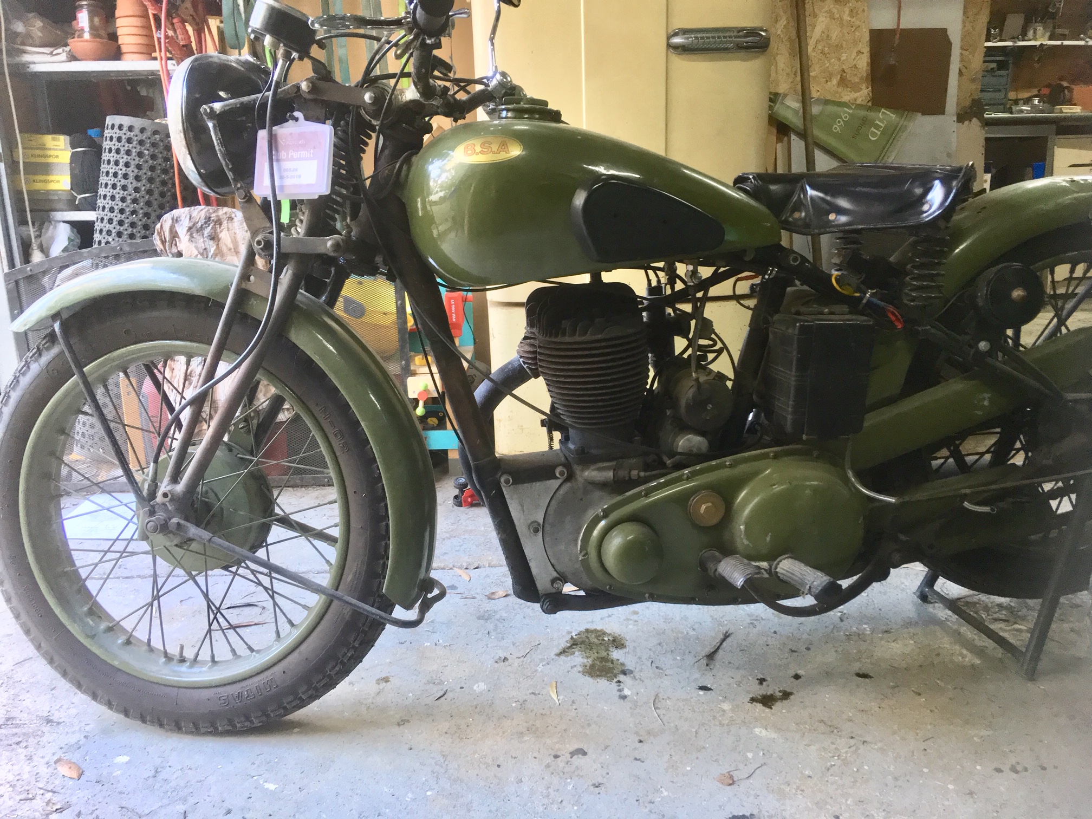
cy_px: 410
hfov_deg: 61.7
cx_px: 546
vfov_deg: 48.2
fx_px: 915
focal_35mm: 29
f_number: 2.2
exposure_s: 1/25
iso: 200
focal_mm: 4.15
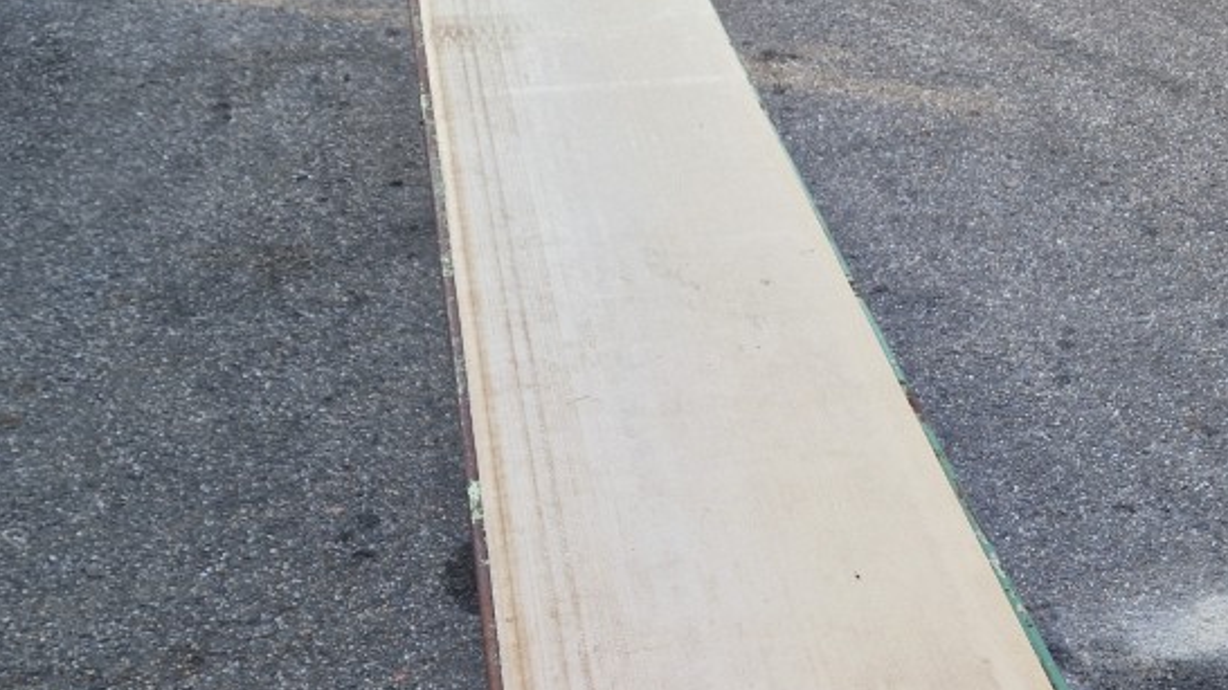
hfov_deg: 43.3
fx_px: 1530
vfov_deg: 24.6
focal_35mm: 47
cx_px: 778
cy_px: 641
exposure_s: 1/180
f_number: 1.8
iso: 50
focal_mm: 5.4
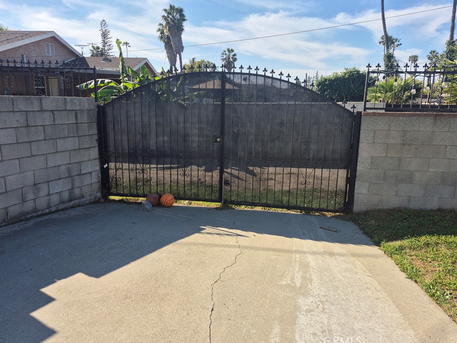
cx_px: 233
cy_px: 169
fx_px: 317
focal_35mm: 24
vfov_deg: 56.8
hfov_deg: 71.6
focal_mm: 5.4
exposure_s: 1/1620
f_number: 1.8
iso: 25
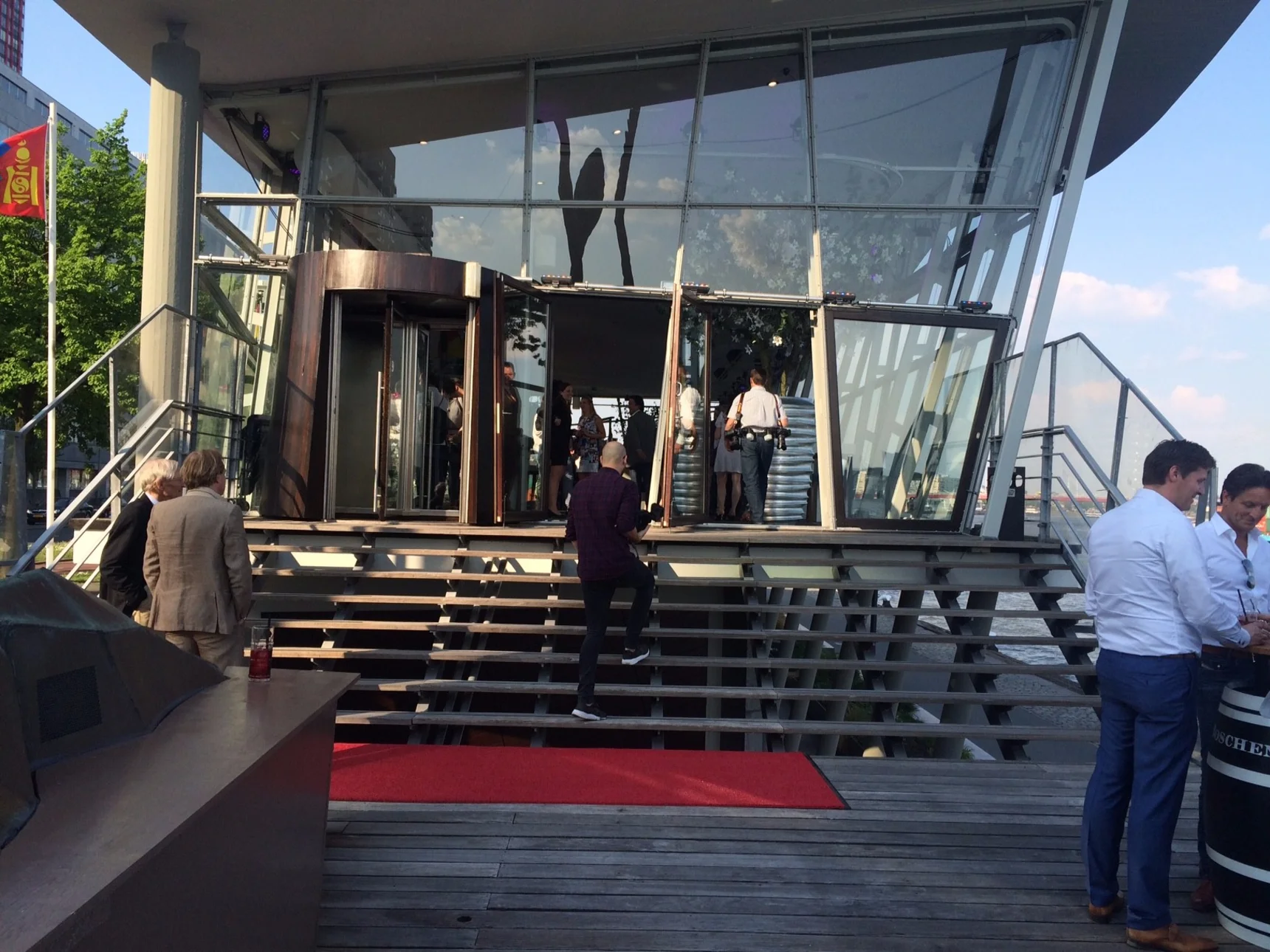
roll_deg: -0.8
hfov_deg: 61.7
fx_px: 1064
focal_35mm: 29
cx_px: 635
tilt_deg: +1.2
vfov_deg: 48.2
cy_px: 476
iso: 32
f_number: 2.2
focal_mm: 4.15
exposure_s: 1/954
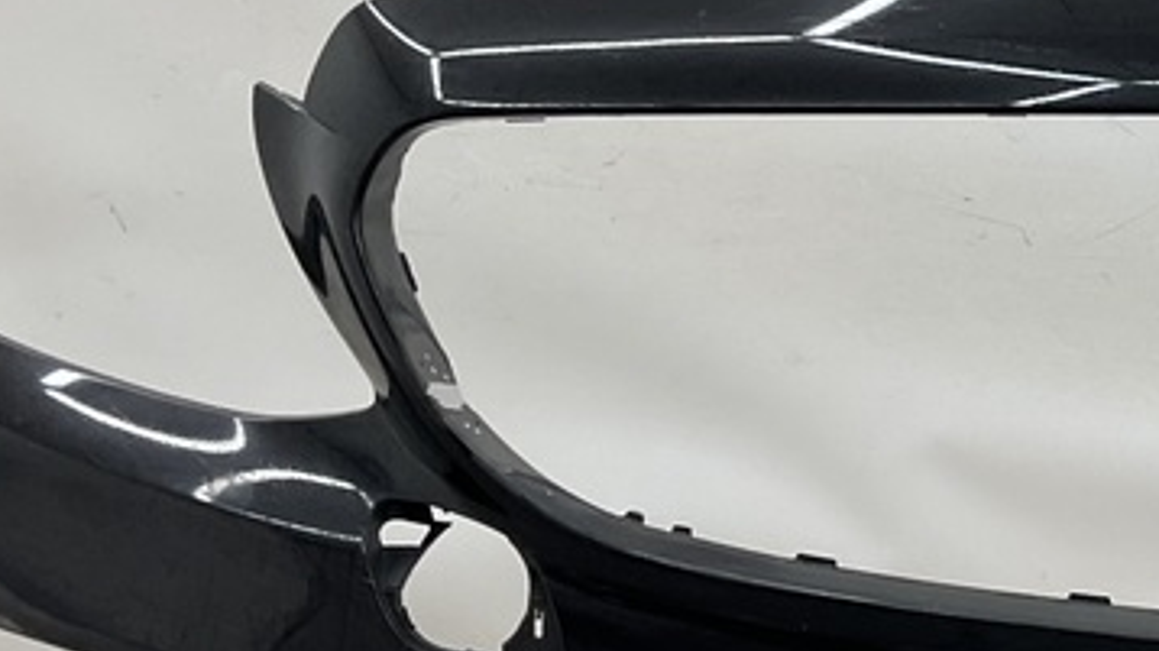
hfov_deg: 22.4
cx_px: 1327
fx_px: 2734
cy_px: 353
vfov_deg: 13.6
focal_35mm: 89
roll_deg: -1.4
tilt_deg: -5.0
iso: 20
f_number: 1.8
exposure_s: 1/120
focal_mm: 3
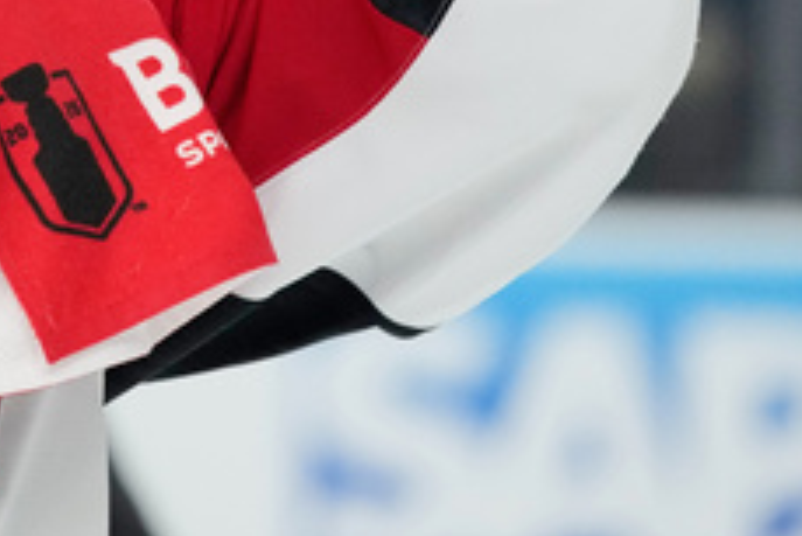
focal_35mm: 612
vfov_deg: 2.2
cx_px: -305
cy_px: -547
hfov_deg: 3.4
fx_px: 13642
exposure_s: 1/2500
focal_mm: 137
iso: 3200
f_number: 2.8
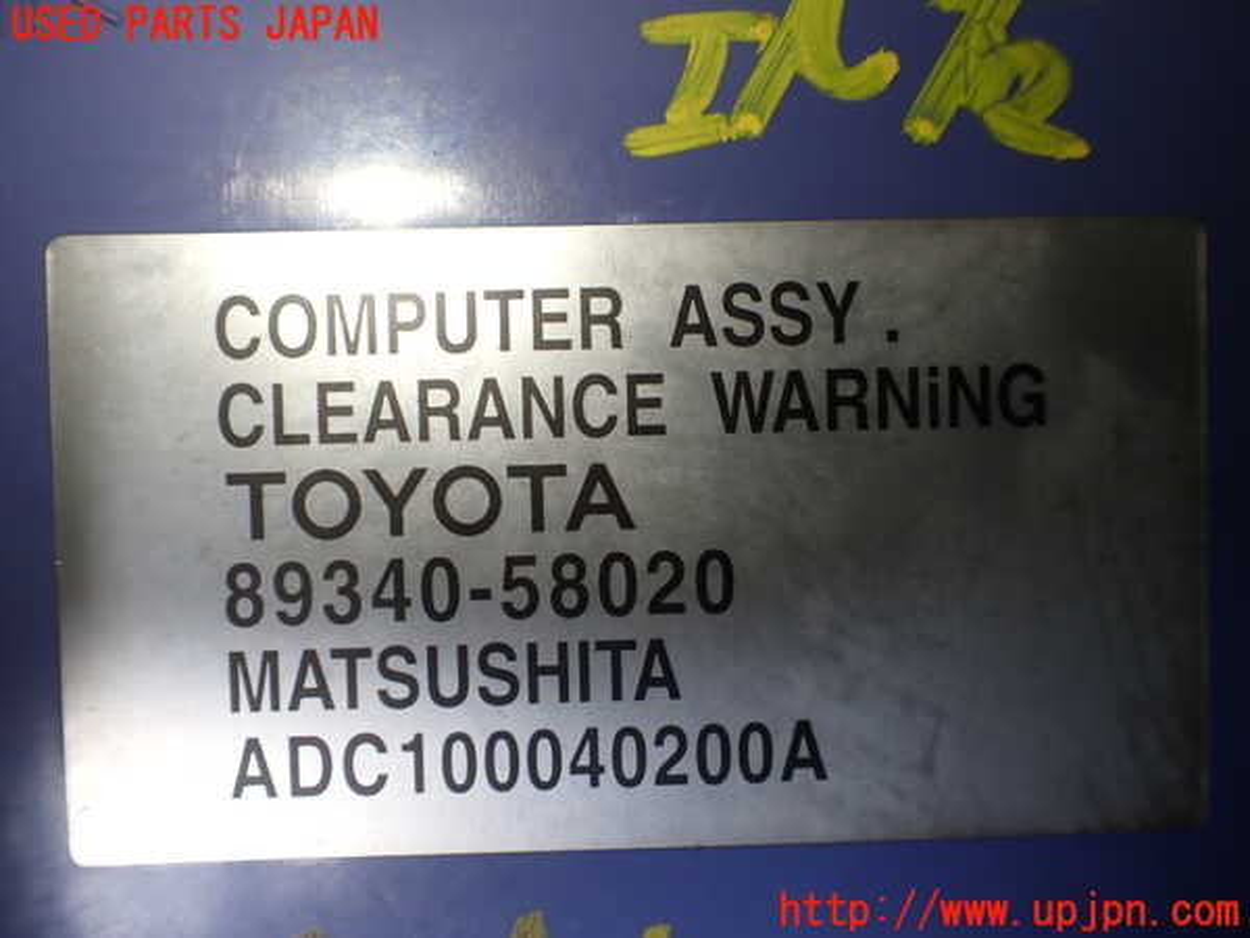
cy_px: 469
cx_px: 625
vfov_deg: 46.8
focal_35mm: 30
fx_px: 1083
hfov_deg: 60.0
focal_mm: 5.4
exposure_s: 1/160
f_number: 2.3
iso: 100
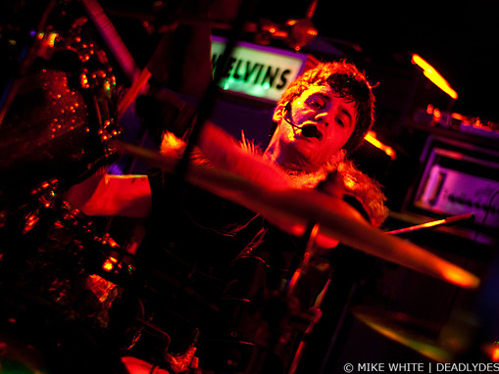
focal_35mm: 82
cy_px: 187
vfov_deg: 18.0
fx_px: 1182
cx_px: 276
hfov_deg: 23.8
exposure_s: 1/80
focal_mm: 50
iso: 1250
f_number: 1.8
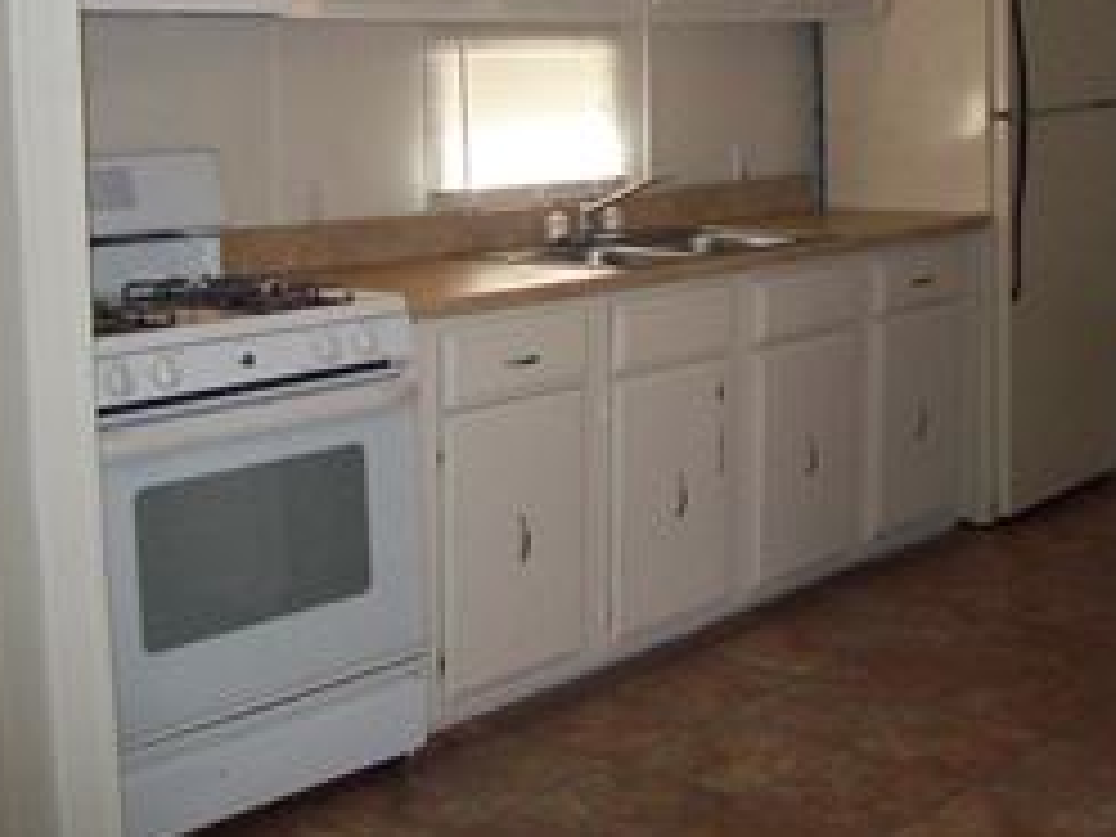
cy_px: 171
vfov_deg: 24.8
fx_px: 1870
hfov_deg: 32.9
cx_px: 760
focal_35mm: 58
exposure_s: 1/64
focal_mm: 6
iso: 200
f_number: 2.7
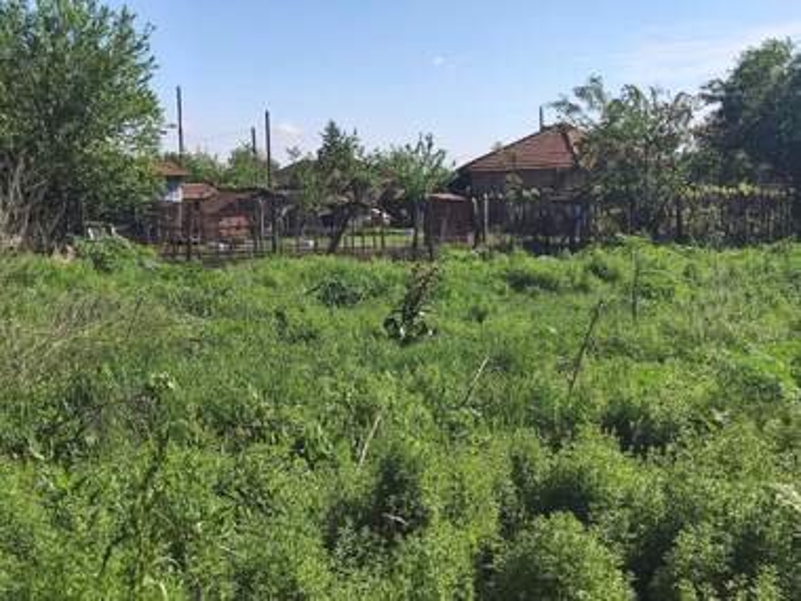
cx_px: 400
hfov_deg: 37.5
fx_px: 1180
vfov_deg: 28.6
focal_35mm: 51
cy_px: 300
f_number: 1.79
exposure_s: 1/2396
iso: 50
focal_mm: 4.71
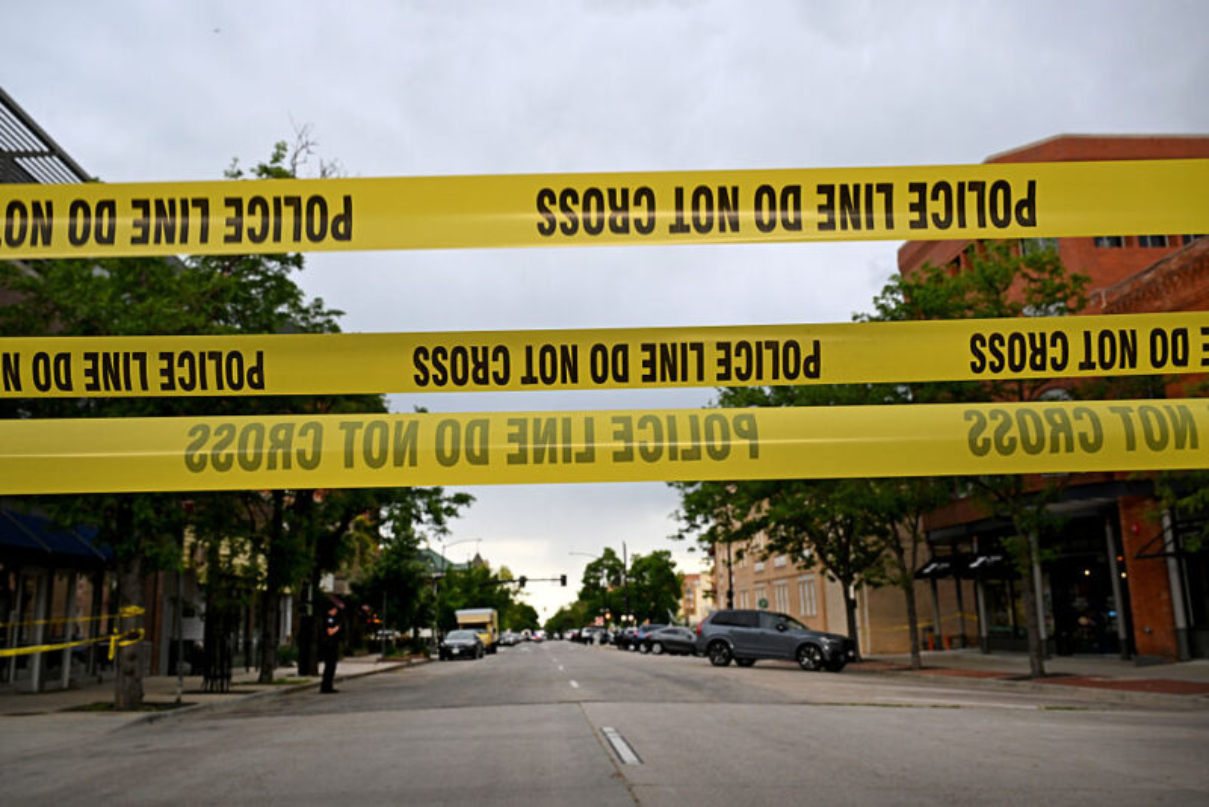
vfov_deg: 42.4
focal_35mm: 31
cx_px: 604
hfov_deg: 60.3
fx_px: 1041
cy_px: 404
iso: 800
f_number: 7.1
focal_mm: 31
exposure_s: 1/250
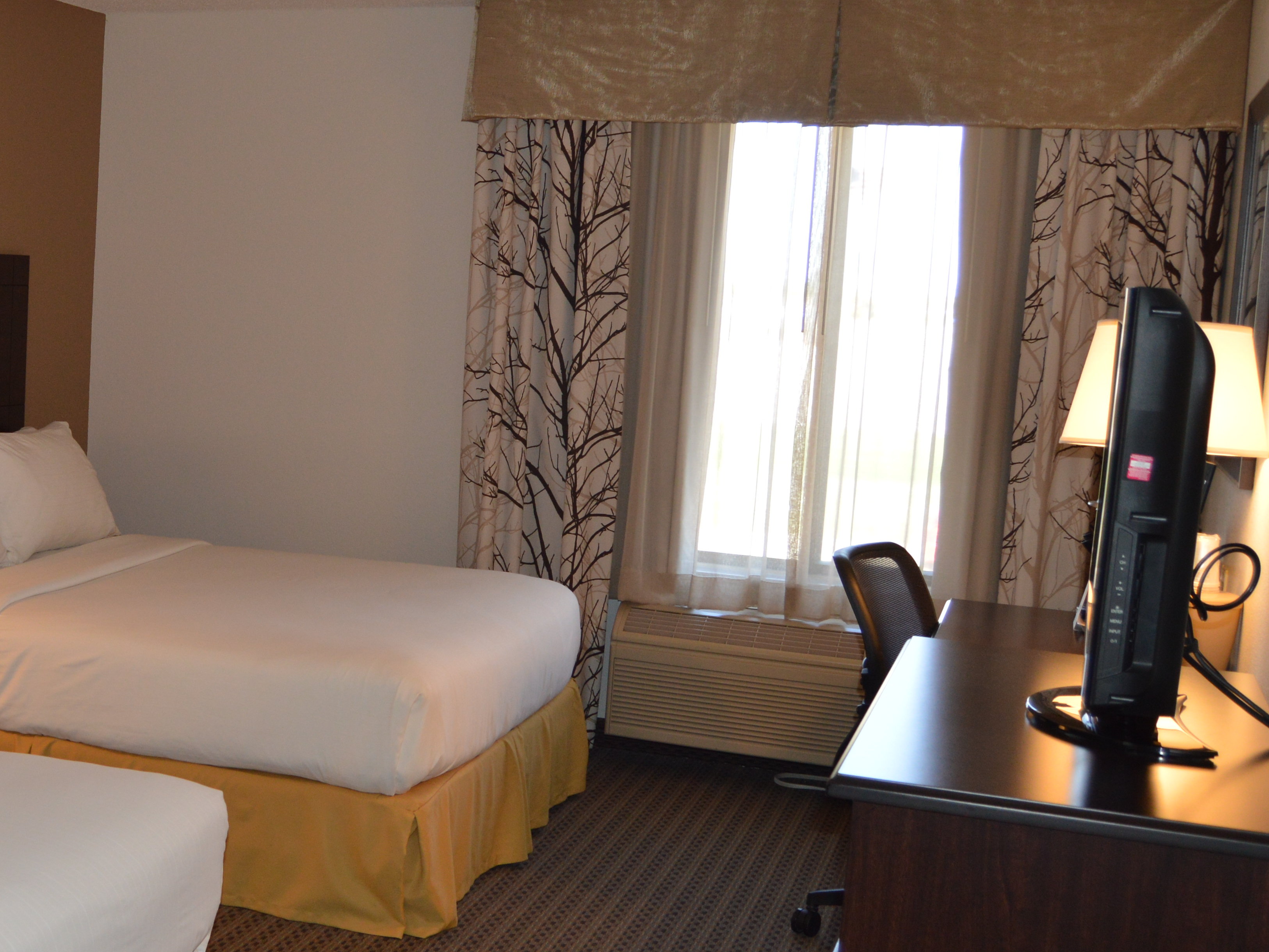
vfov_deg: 30.3
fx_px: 1760
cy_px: 483
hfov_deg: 37.7
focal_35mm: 48
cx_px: 187
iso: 400
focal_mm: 18
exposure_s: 1/100
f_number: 4
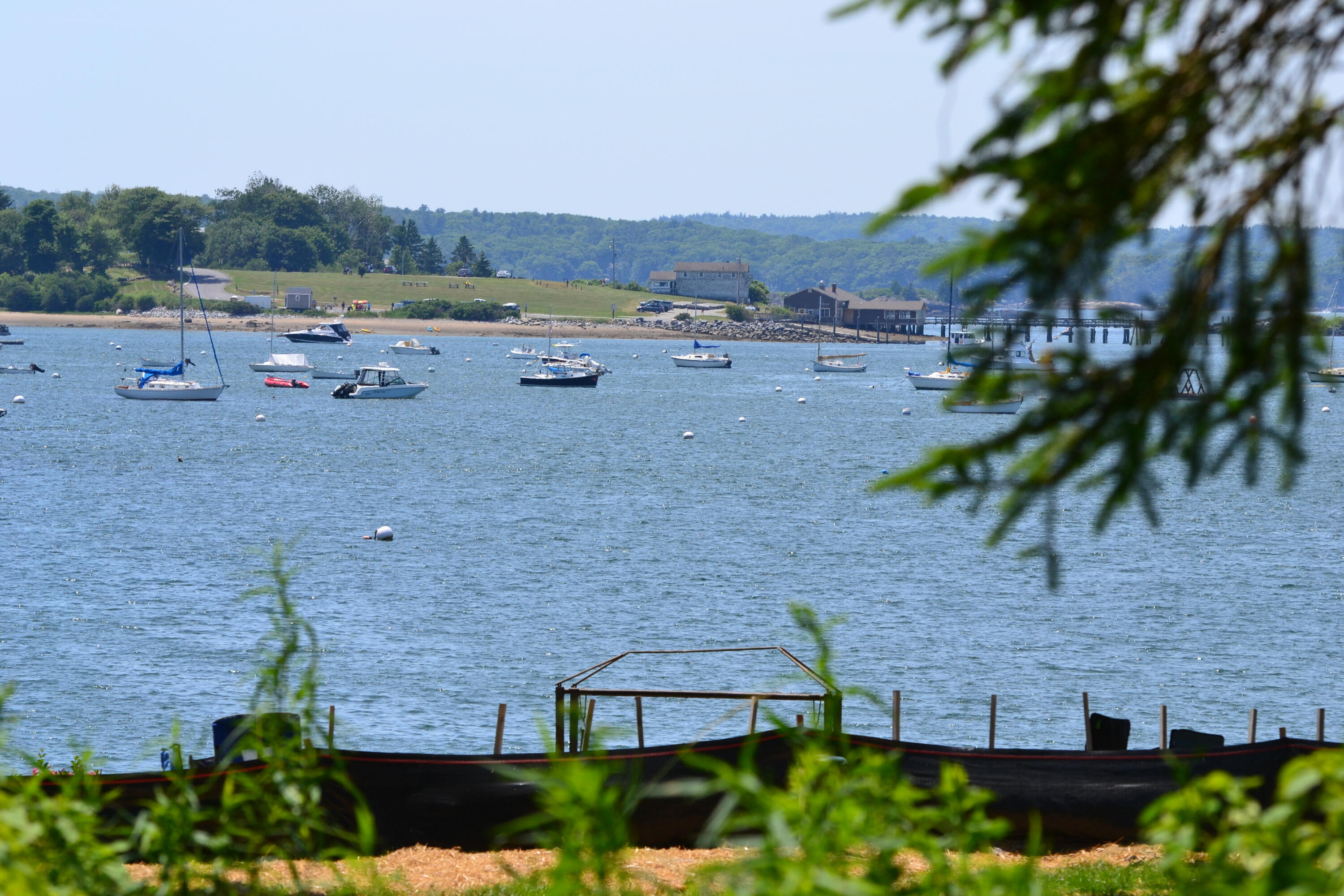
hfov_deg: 9.8
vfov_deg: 6.5
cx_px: 672
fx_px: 7839
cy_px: 448
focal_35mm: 210
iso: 320
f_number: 11
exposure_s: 1/500
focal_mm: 140
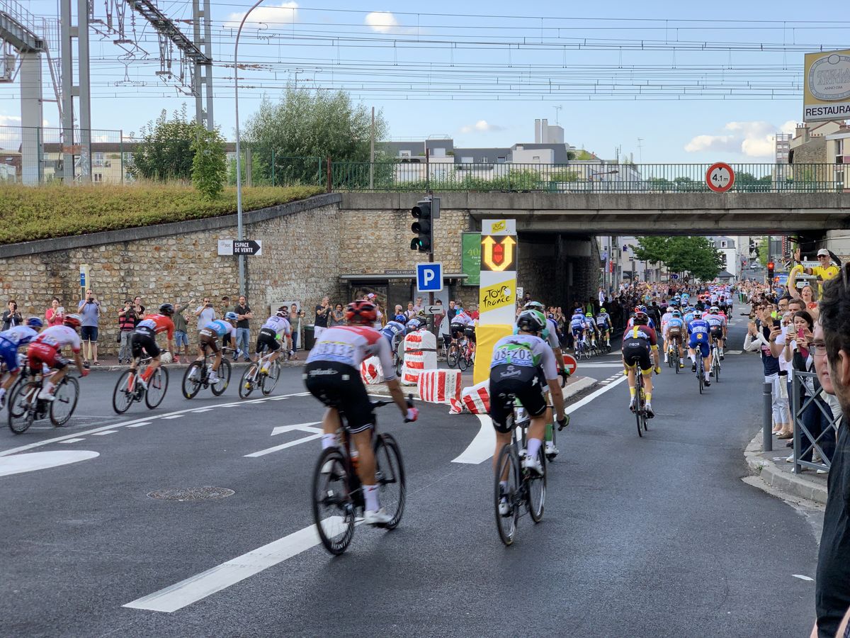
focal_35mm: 52
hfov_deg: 36.8
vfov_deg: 28.0
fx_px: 1277
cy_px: 319
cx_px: 425
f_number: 2.4
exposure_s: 1/224
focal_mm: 6
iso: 16
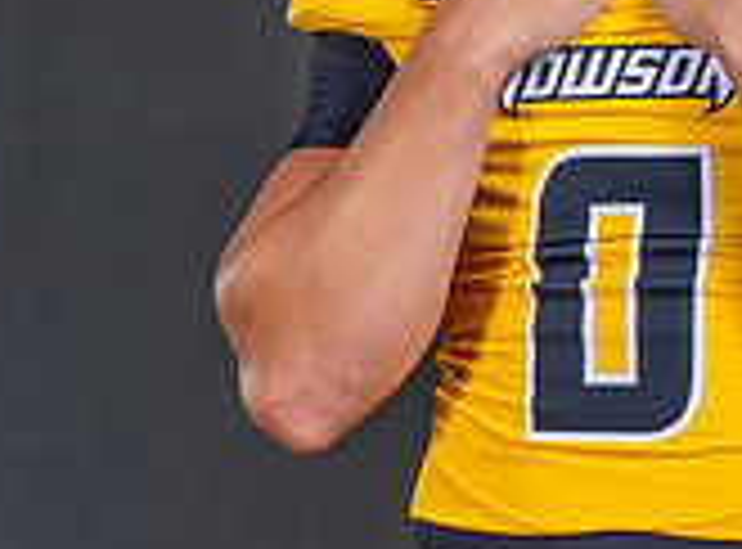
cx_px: 477
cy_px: 335
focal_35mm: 247
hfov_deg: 8.1
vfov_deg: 6.0
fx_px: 5268
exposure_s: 1/200
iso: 100
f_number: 8
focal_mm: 47
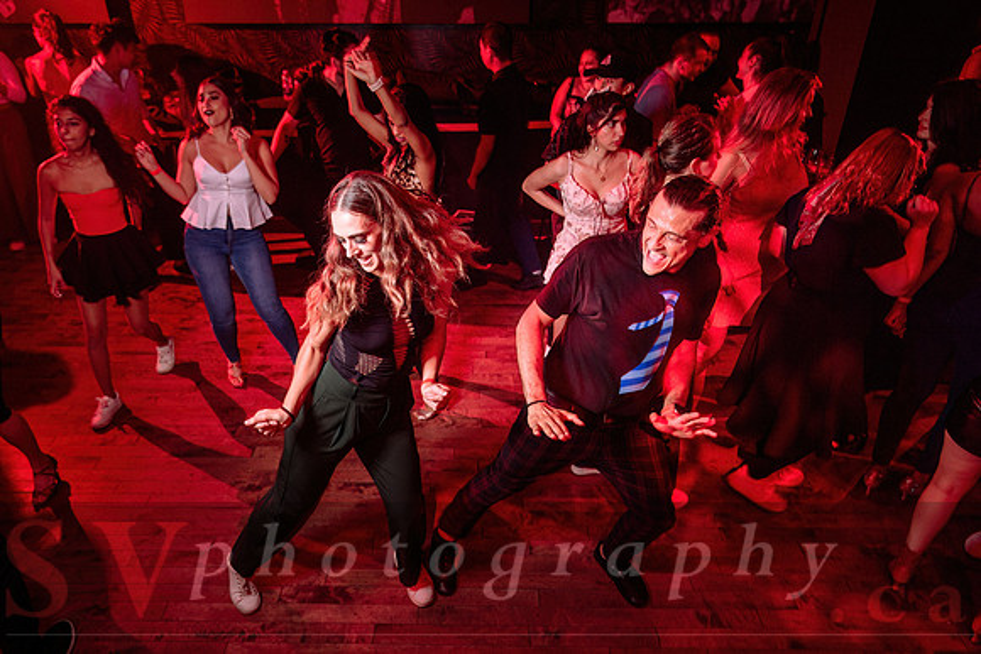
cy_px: 335
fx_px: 698
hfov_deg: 70.1
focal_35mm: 26
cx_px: 466
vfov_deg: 50.2
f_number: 3.2
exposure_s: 1/40
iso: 800
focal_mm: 24
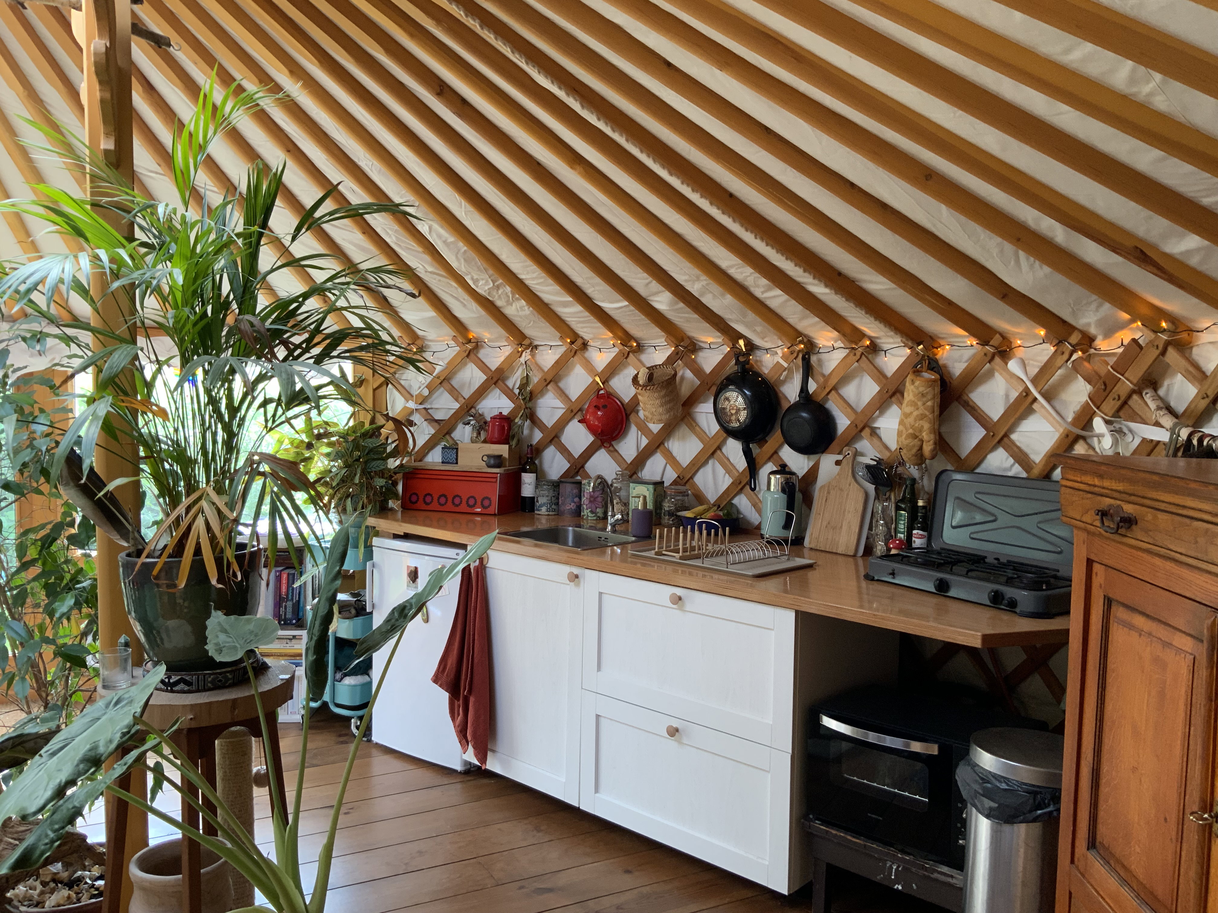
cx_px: 609
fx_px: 1020
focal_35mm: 29
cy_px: 456
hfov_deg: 61.7
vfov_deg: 48.2
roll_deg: -2.1
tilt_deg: -5.4
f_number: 1.8
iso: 80
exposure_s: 1/49
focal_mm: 3
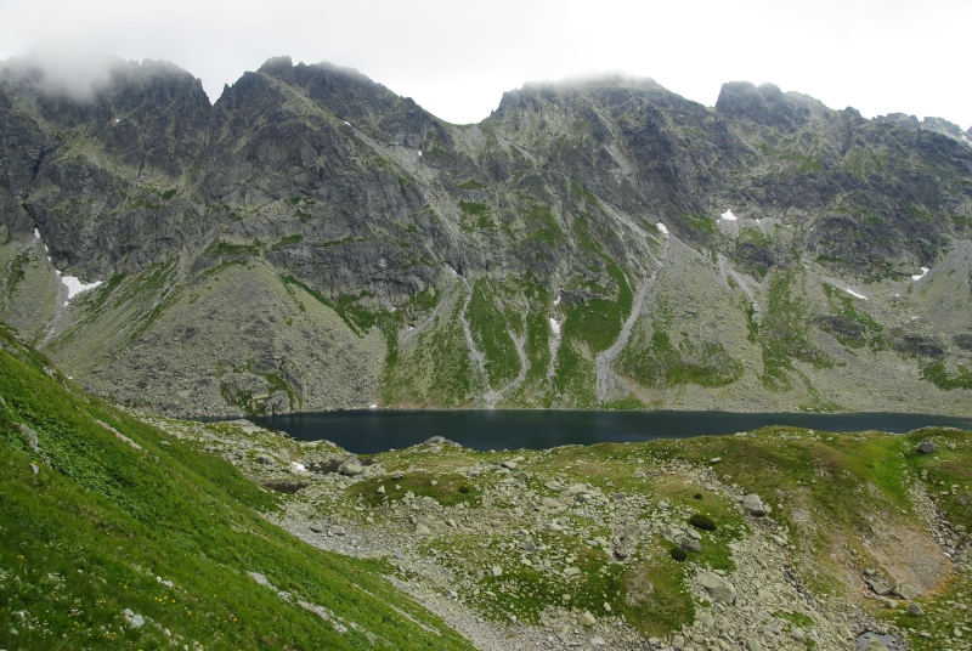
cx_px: 486
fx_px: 730
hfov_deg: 67.3
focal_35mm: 27
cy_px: 326
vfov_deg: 48.1
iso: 200
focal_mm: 18
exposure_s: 1/160
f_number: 7.1
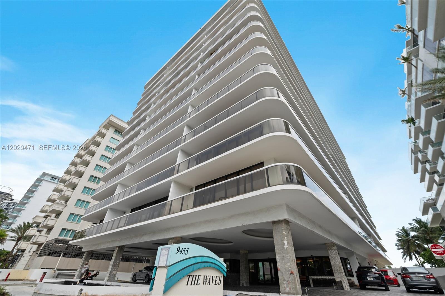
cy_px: 148
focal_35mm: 14
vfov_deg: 81.1
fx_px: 173
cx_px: 222
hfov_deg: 104.3
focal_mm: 14
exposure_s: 1/100
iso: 200
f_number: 8
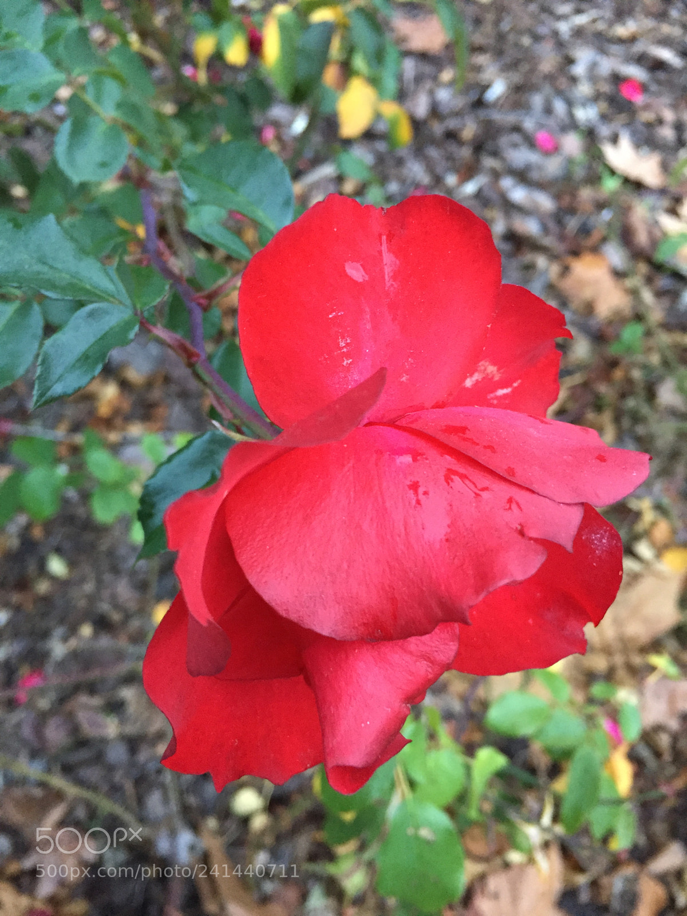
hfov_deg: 48.2
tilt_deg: -64.4
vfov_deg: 61.7
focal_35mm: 29
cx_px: 344
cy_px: 458
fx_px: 767
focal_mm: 4.15
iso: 250
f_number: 2.2
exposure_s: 1/17
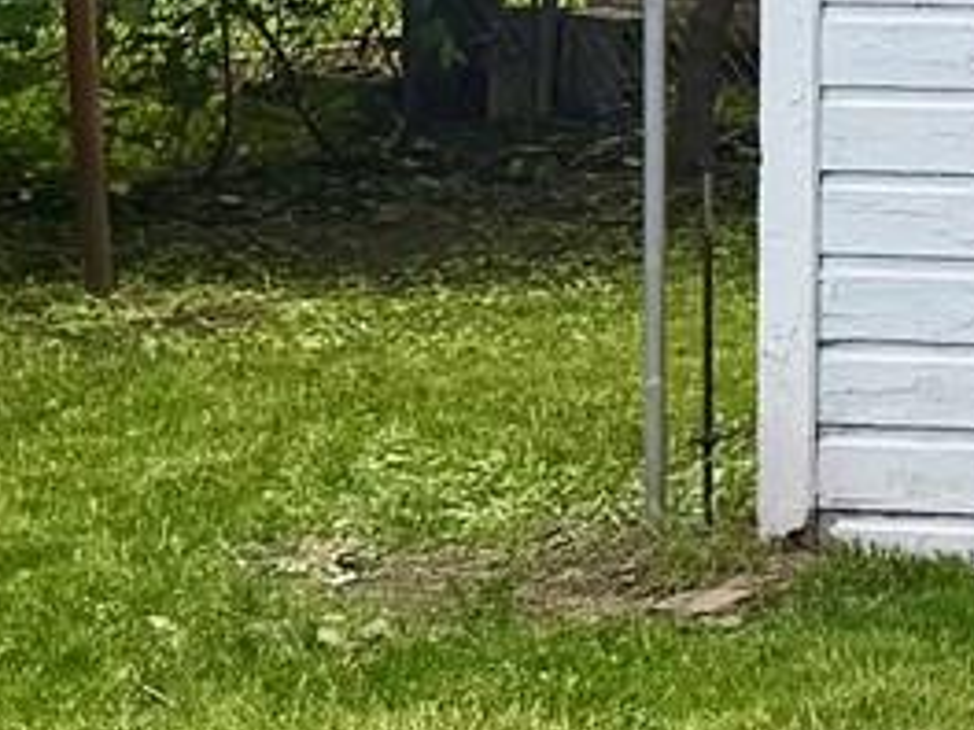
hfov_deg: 9.5
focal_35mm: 186
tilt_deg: -3.7
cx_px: 2328
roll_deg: -1.6
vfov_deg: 7.9
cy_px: -11
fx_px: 5234
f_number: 1.78
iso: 100
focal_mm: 6.76
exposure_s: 1/788
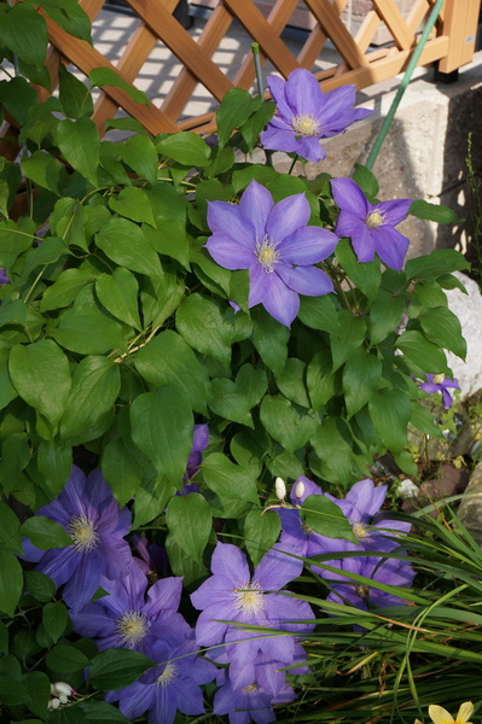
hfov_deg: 28.0
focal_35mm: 48
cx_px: 241
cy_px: 362
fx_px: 966
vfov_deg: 41.1
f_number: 7.1
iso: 100
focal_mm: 32
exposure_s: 1/100
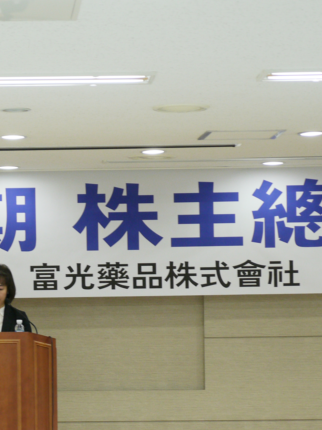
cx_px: -1
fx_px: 2332
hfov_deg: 7.9
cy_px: 344
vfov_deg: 10.5
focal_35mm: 188
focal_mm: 35
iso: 200
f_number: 2.8
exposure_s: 1/100
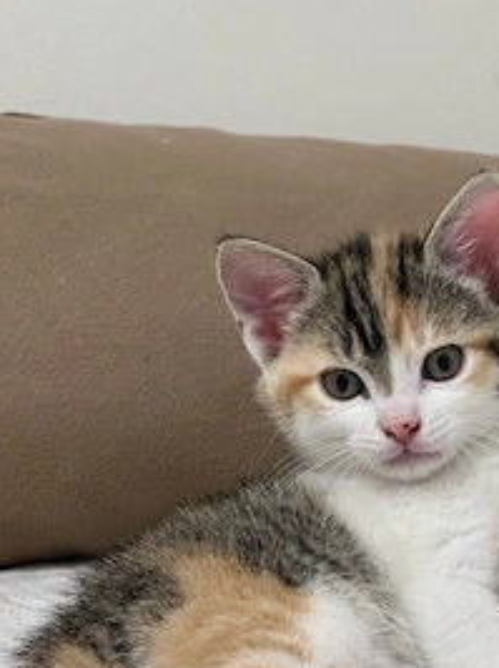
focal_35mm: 116
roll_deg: +1.6
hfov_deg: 12.7
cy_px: 455
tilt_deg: -2.9
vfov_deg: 16.9
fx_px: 2233
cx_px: 371
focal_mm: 9
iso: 400
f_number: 2.8
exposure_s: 1/50
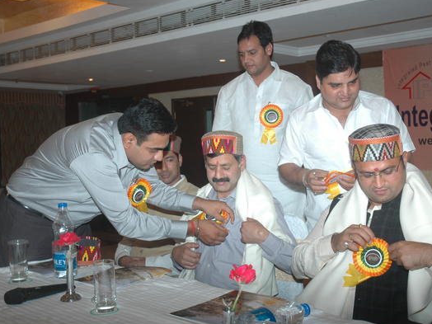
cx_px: 232
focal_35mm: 45
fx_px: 556
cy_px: 162
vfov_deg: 32.5
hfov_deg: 42.4
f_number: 4.5
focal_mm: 27
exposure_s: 1/60
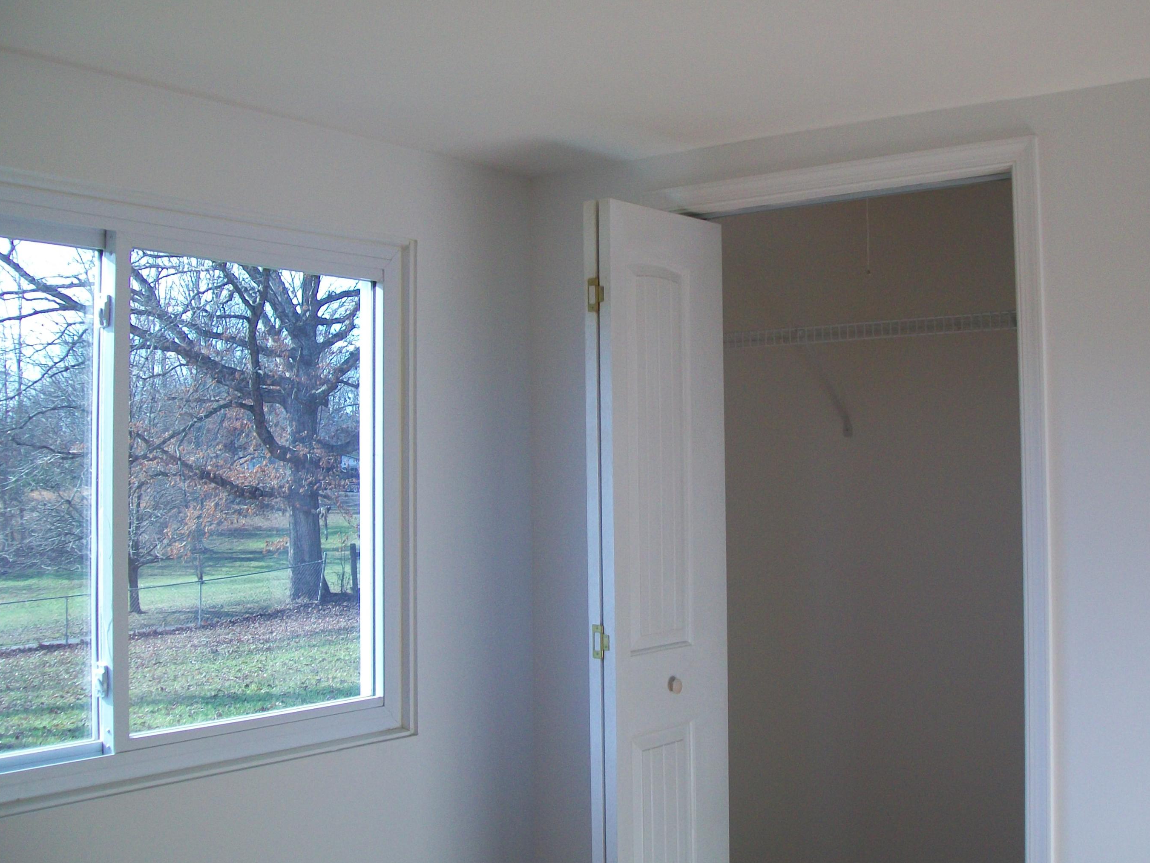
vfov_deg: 36.0
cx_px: 633
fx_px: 1329
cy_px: 424
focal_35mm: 40
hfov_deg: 46.7
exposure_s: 1/200
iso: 64
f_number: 2.7
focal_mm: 6
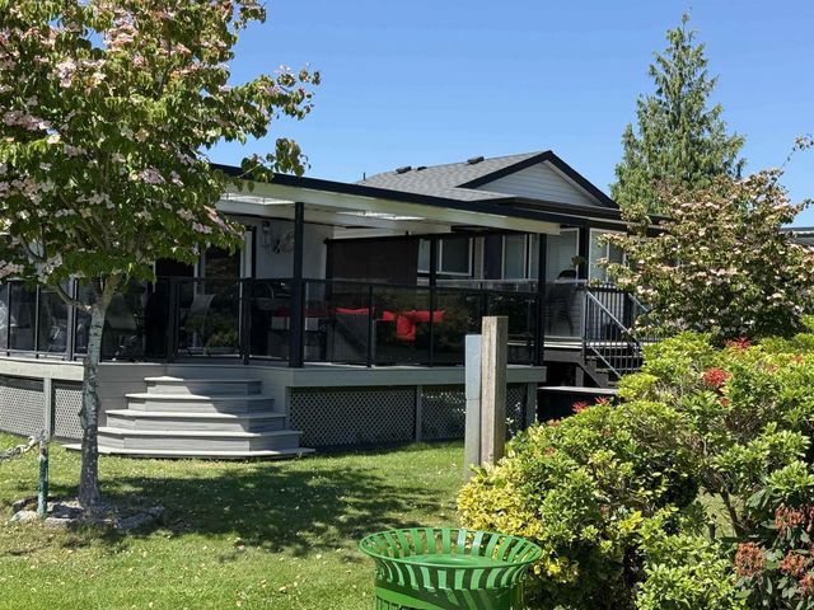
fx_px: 1129
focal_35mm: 48
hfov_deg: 39.7
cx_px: 407
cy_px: 305
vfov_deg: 30.3
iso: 64
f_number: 1.78
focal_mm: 6.76
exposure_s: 1/1838
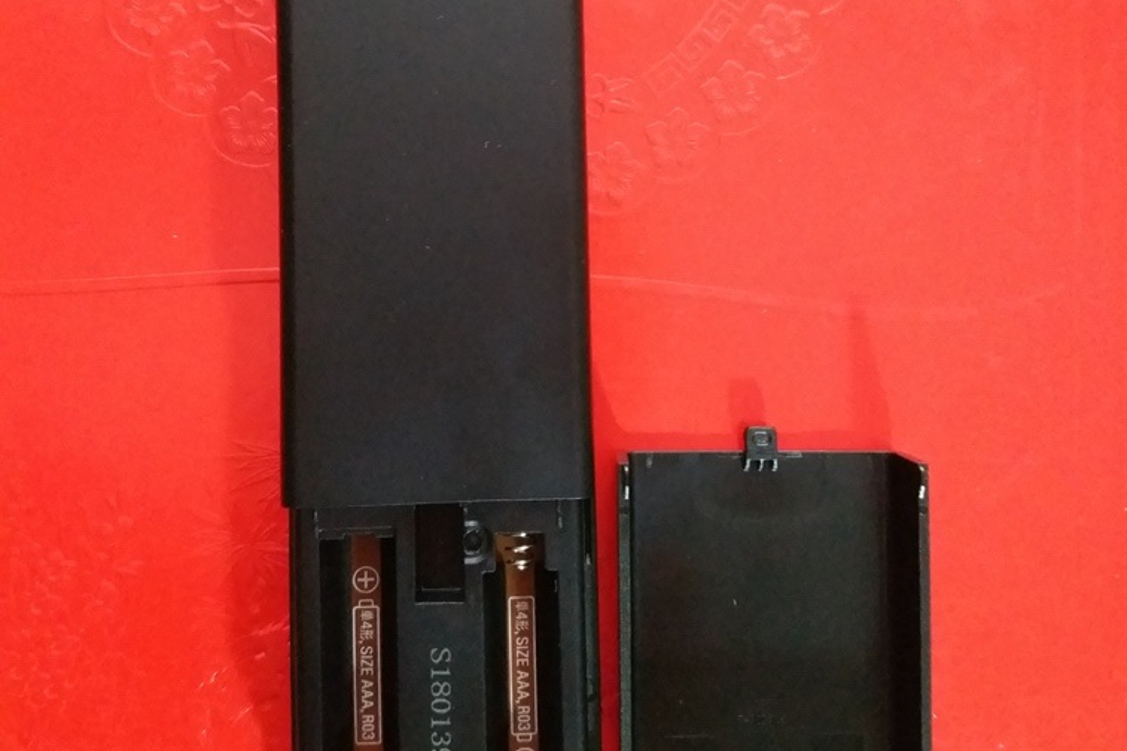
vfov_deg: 34.5
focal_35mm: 38
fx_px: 1189
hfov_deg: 50.7
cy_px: 213
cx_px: 570
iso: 640
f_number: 1.9
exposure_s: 1/9
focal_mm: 3.7
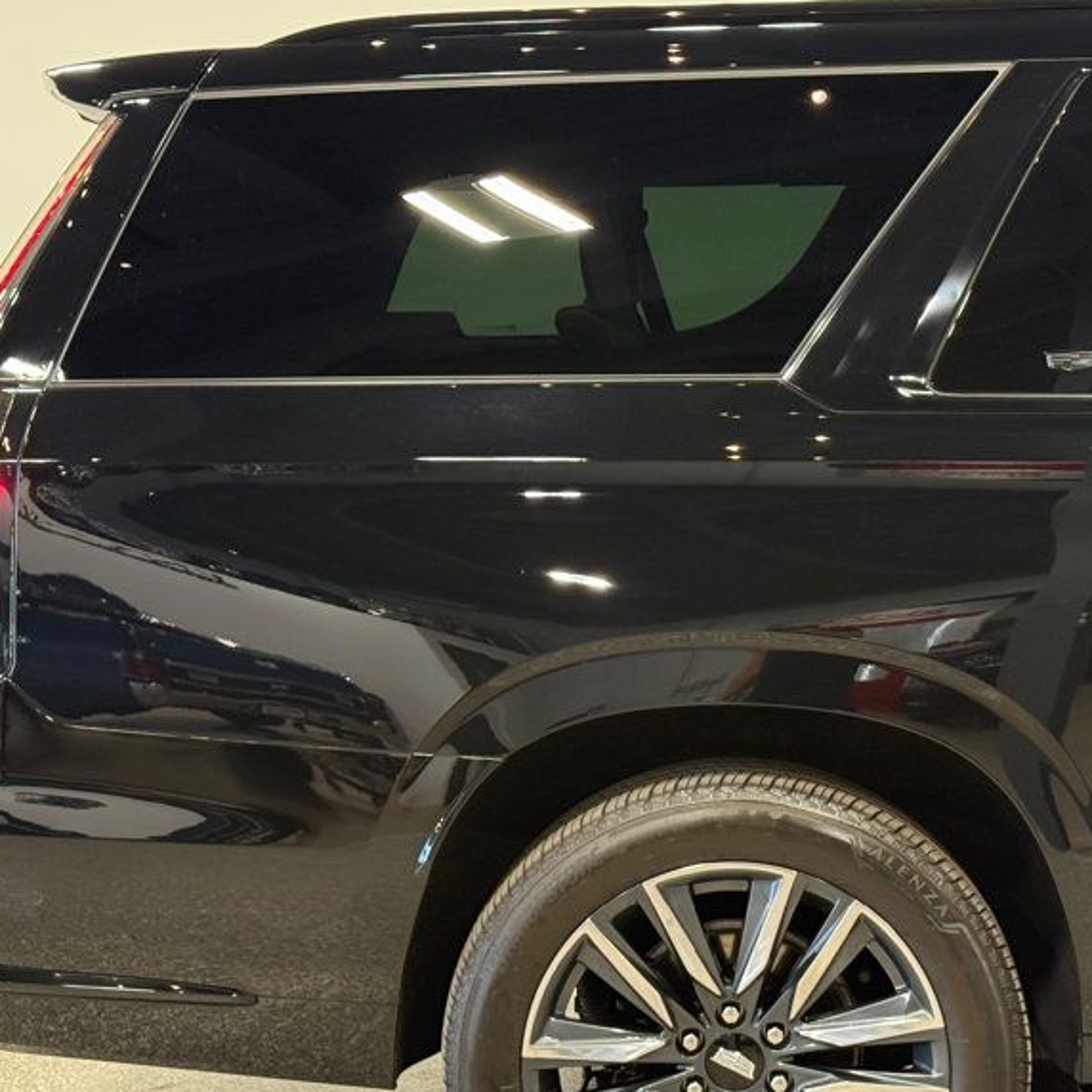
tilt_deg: -7.0
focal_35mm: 76
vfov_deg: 22.7
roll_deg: +0.1
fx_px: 2712
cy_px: 645
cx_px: 680
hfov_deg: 22.7
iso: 250
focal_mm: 6.76
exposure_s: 1/120
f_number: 1.78
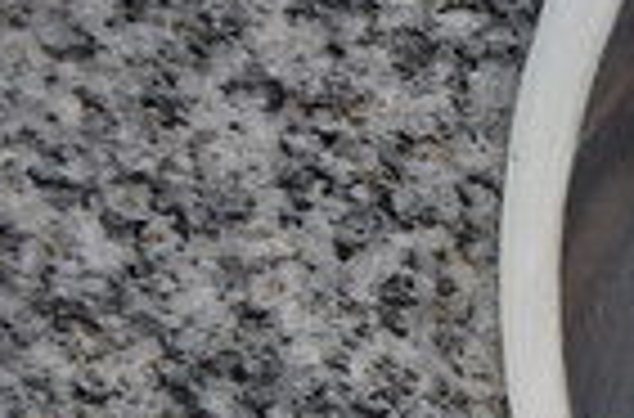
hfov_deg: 3.2
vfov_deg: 2.1
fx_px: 11410
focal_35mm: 650
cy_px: 308
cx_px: 1160
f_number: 5.6
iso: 450
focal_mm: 105
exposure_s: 1/250
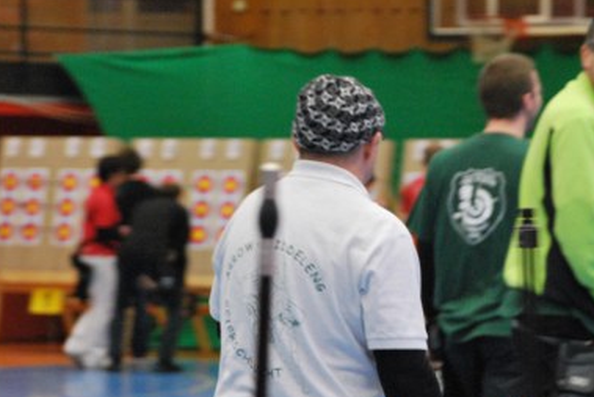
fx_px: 3975
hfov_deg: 8.5
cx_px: 334
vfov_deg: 5.7
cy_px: 179
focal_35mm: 241
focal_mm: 95
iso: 1600
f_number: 5.6
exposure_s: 1/50
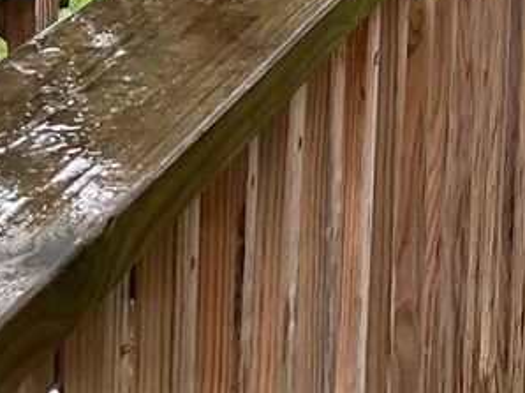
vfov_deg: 9.6
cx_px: 691
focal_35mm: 146
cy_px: -332
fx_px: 2213
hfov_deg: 13.1
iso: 32
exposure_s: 1/120
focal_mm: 3
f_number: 1.8
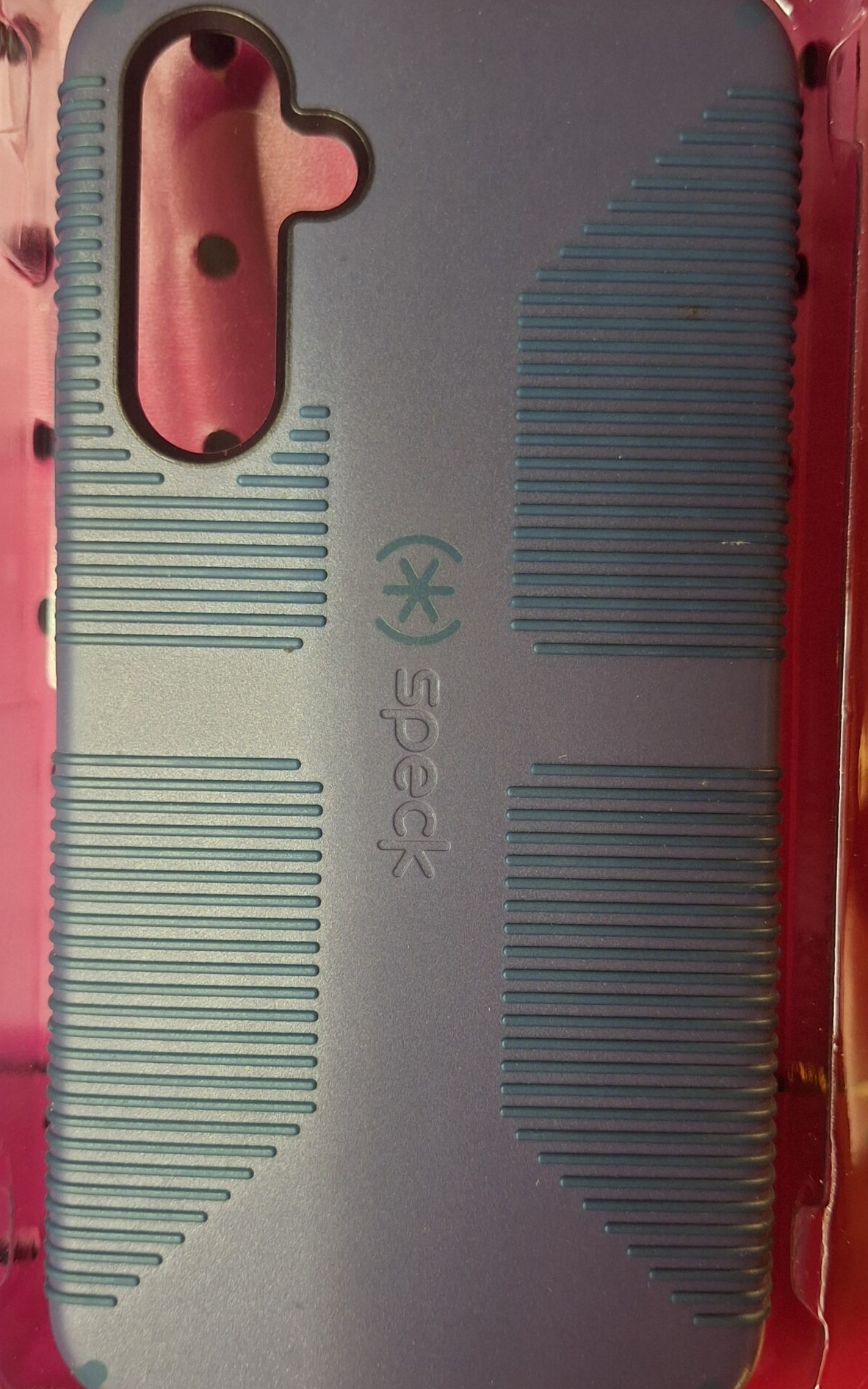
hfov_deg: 38.3
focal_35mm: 33
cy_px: 721
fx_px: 1249
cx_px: 443
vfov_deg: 58.1
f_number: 1.8
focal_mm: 5.54
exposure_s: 1/24
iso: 250
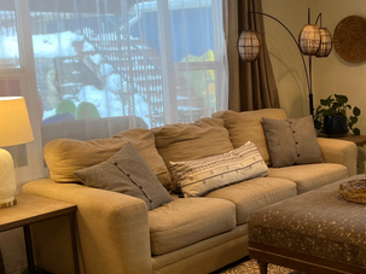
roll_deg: +1.9
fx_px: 581
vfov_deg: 26.5
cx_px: 302
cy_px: 134
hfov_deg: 33.7
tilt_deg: -9.0
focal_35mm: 55
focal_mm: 5.7
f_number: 1.5
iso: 80
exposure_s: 1/60
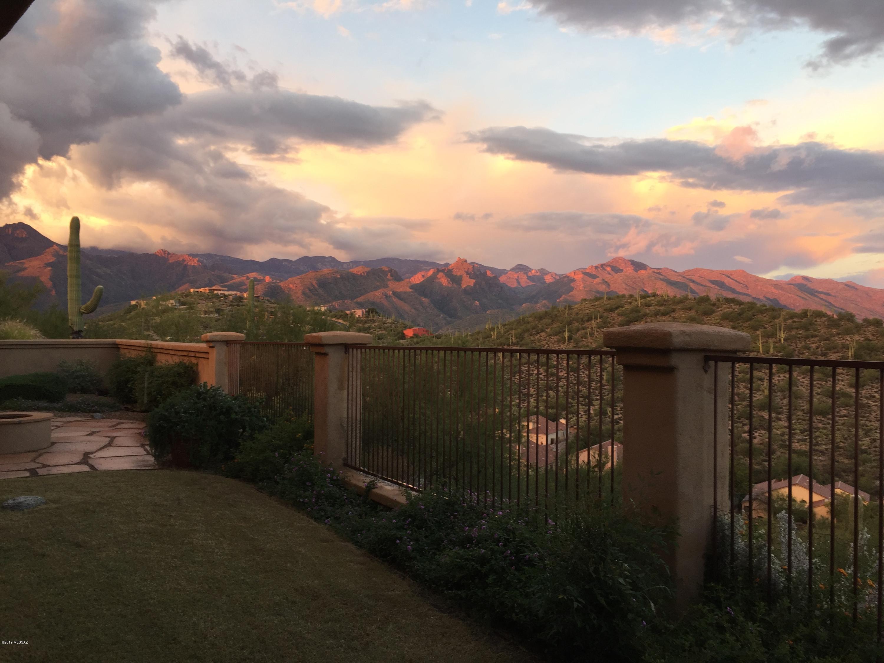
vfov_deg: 48.2
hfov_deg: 61.7
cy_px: 332
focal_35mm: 29
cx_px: 442
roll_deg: -0.7
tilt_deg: -1.0
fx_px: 741
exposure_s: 1/60
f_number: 2.2
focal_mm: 4.15
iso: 32
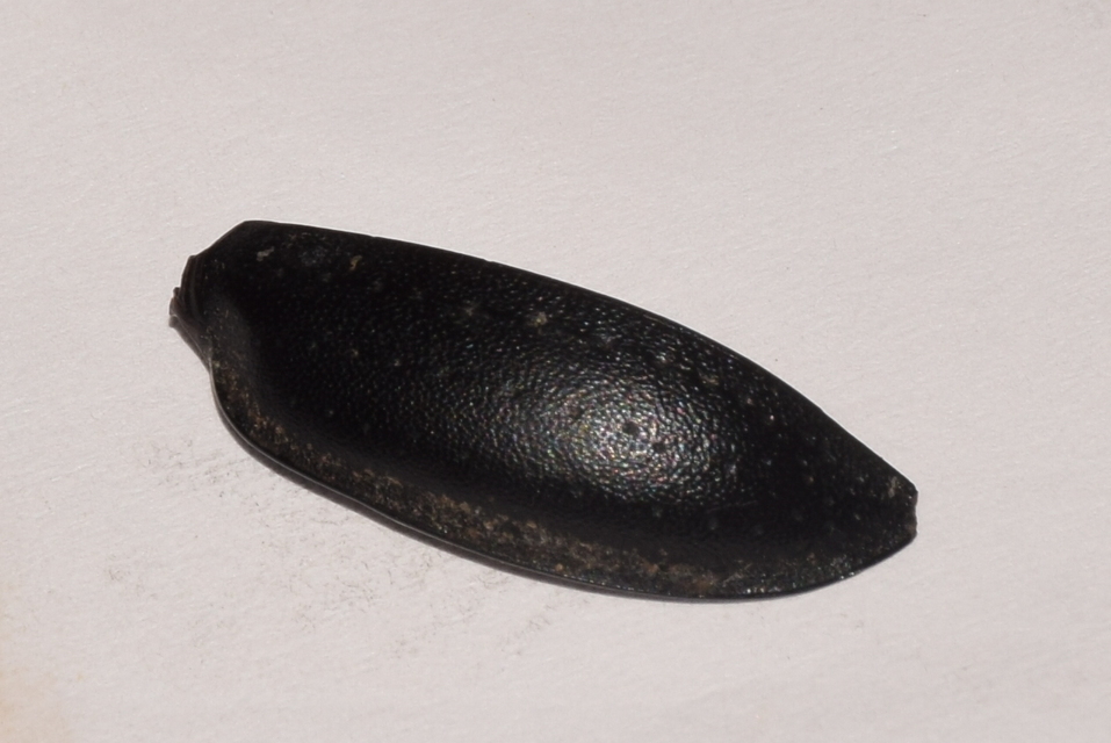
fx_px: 6487
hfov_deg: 9.8
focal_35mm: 210
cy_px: 372
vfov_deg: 6.6
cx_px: 556
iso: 100
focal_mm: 140
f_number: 16
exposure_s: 1/200
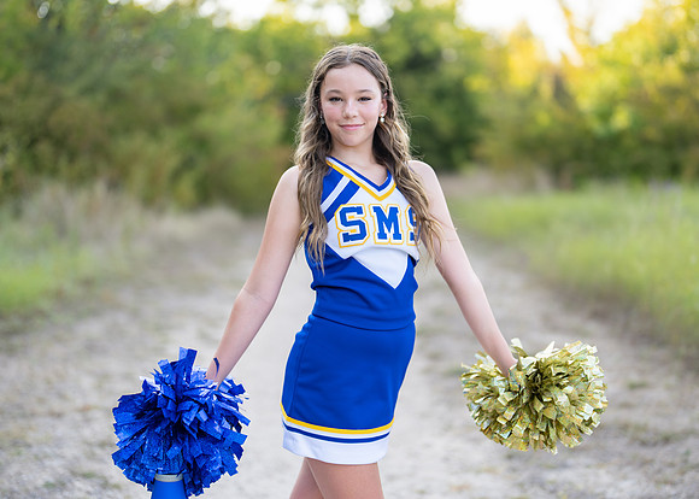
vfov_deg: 25.0
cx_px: 359
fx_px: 1123
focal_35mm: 57
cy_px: 239
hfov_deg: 34.6
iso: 100
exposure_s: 1/1000
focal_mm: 50
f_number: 1.2
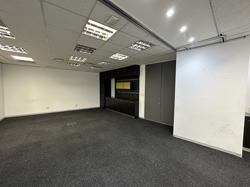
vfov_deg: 85.7
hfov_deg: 102.1
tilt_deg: -5.0
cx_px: 125
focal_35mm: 14
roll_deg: +0.0
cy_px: 94
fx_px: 101
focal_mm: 2.22
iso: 500
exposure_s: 1/50
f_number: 2.2
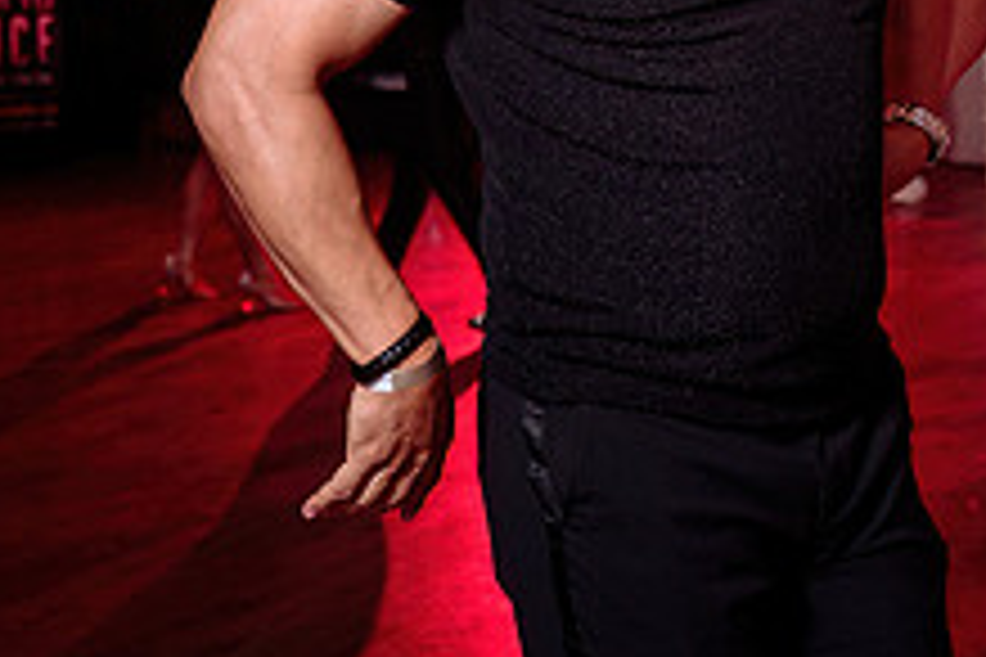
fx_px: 2958
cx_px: 920
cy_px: 141
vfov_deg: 12.6
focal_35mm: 108
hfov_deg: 18.6
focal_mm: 38
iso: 800
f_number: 3.2
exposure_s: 1/100
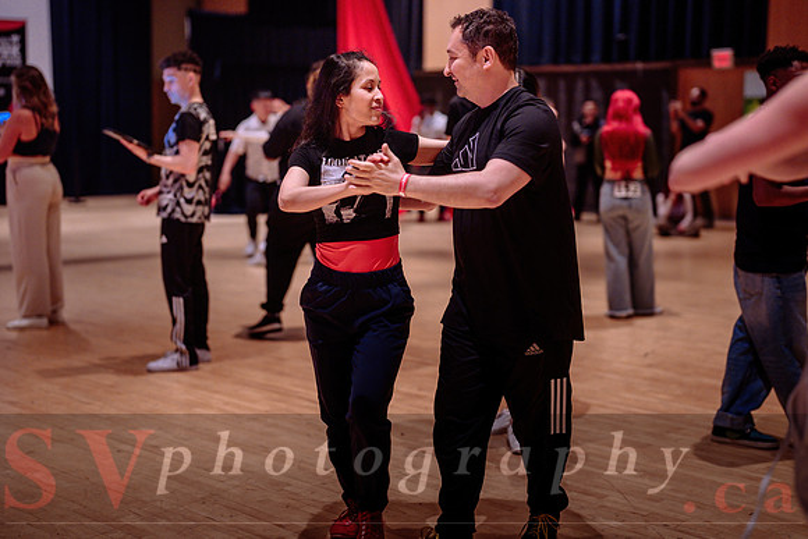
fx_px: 1256
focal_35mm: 56
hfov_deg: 35.7
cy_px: 237
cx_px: 399
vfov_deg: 24.2
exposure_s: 1/200
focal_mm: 50
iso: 1600
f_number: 1.4
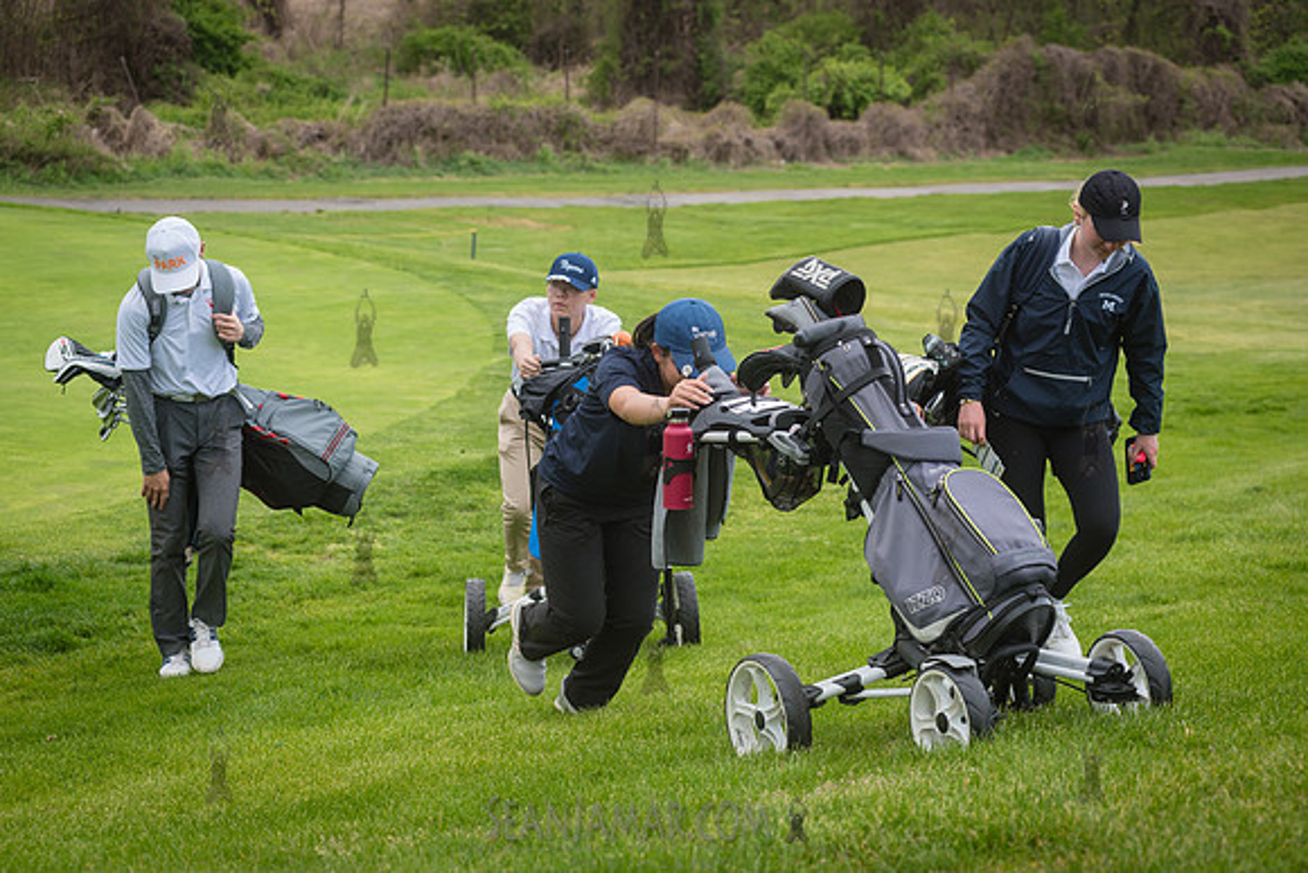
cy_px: 436
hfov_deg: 25.4
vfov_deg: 17.1
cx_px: 654
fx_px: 2907
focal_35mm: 80
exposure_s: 1/400
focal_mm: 80
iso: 400
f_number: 5
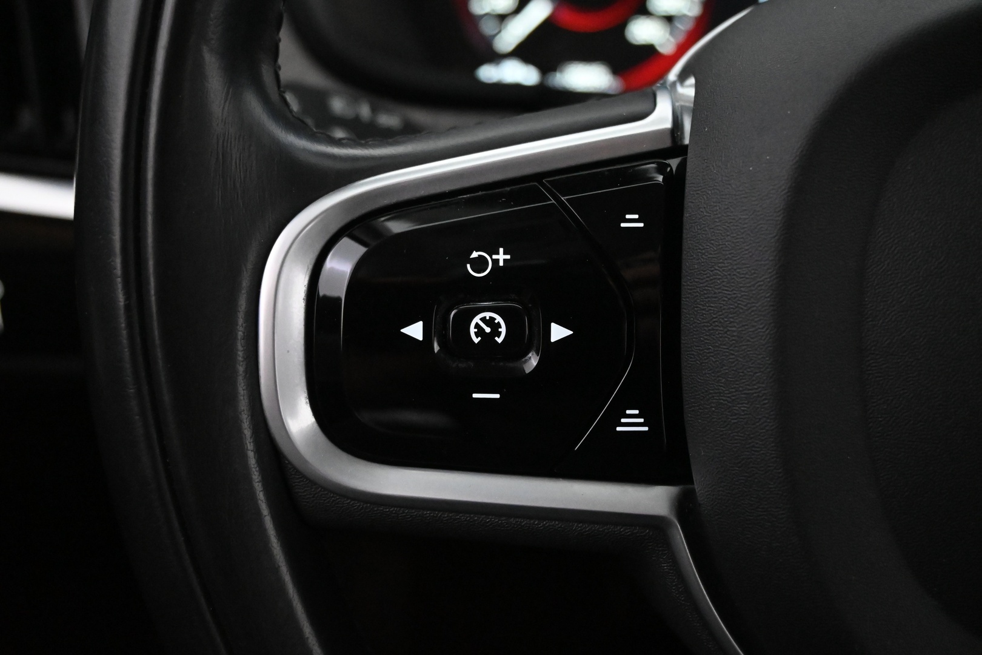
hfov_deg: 46.4
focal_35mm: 42
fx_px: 1146
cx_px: 491
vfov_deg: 31.9
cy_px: 328
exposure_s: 1/50
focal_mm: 28
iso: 7200
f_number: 4.5
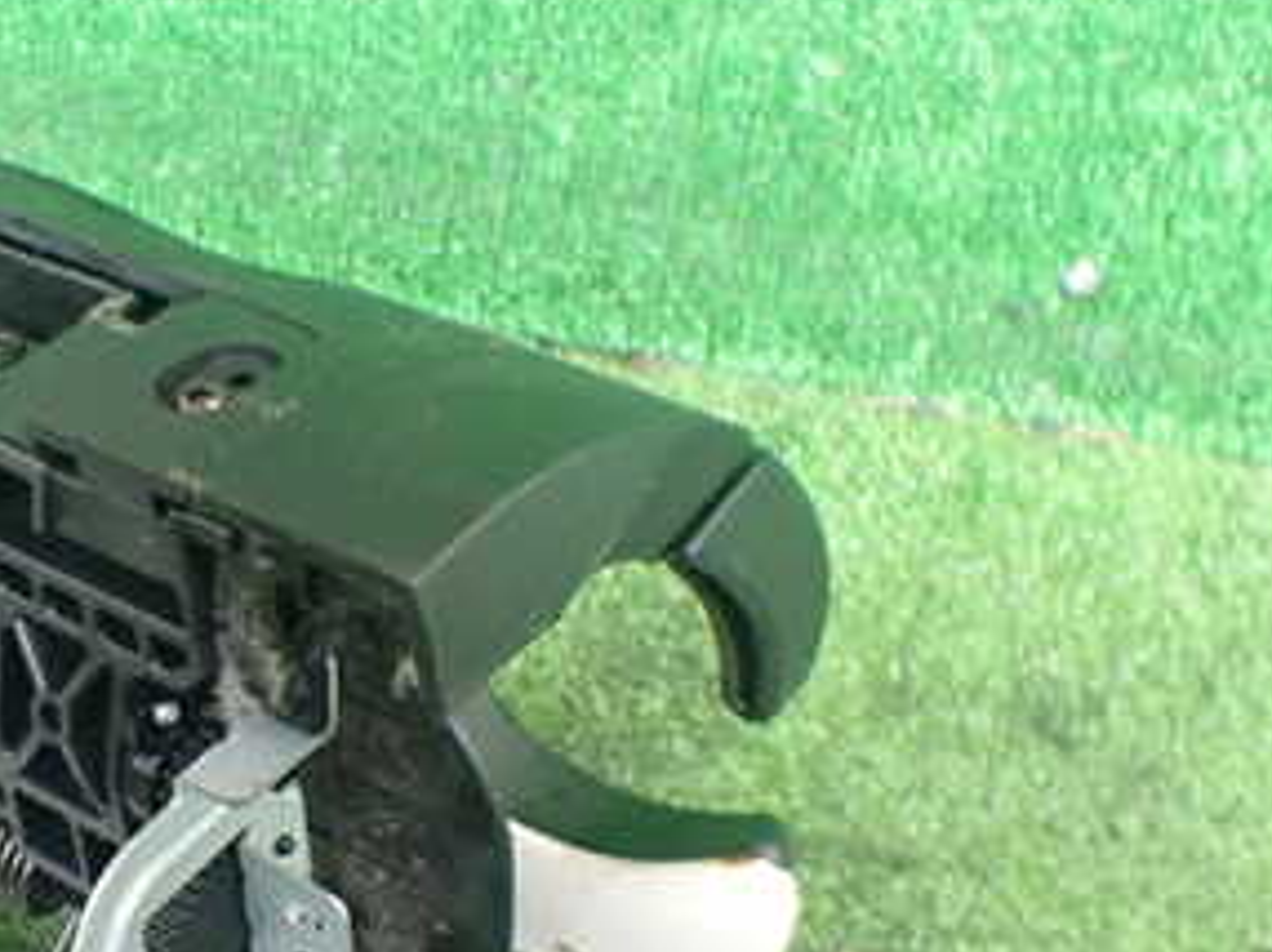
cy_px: 721
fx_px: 2313
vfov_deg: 23.0
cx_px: 187
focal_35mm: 63
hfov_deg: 29.8
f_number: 2.3
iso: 800
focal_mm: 5.4
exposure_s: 1/60
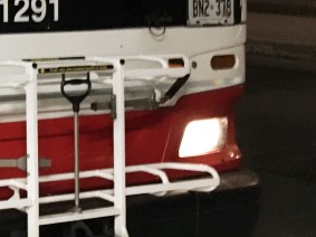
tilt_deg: -0.9
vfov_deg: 13.7
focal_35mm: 105
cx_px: -191
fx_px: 958
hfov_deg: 16.6
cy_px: -48
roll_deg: +0.4
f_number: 2.2
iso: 200
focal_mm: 4.15
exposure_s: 1/15
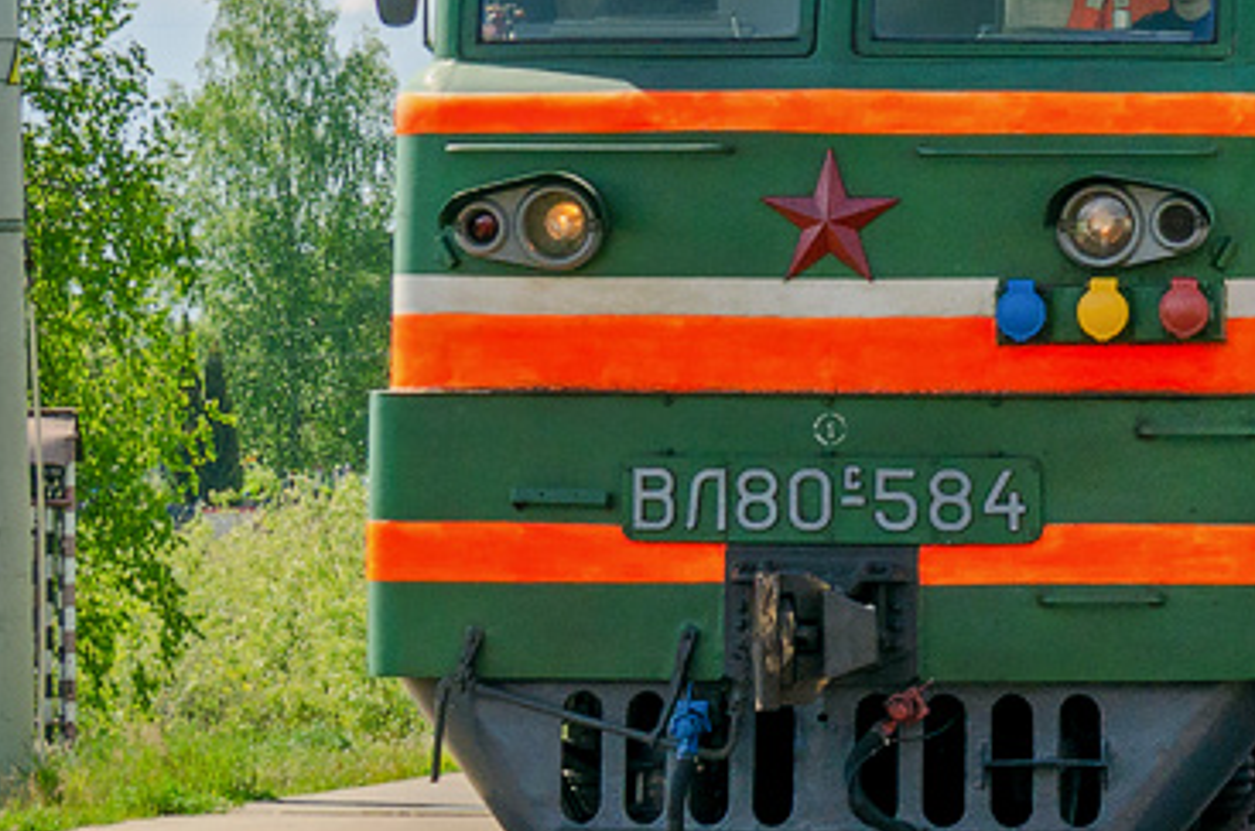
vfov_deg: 4.3
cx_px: 1443
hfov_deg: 6.4
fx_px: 11097
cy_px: 74
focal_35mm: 319
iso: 125
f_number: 9
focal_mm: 60
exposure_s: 1/400
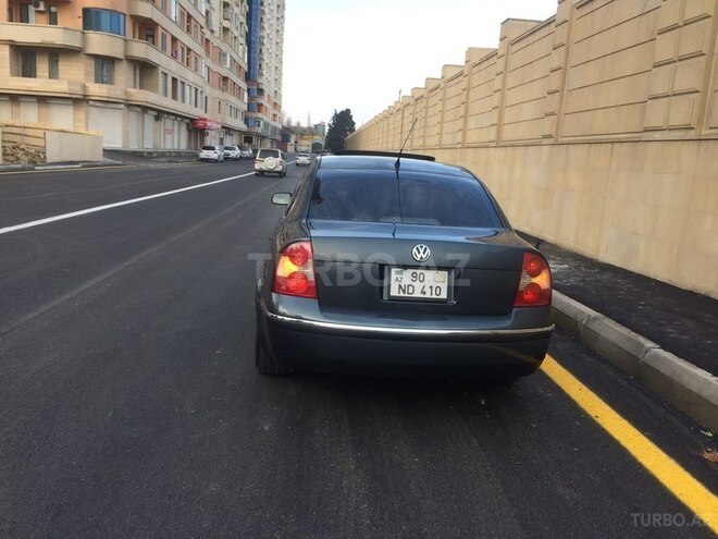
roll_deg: -3.3
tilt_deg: -10.5
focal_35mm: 29
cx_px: 359
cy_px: 270
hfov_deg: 61.7
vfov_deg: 48.2
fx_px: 602
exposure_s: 1/427
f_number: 2.2
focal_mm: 4.15
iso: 32
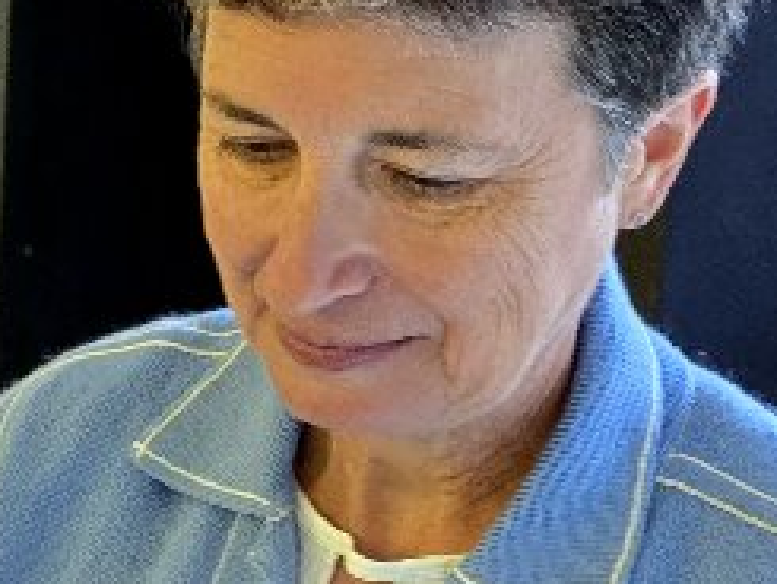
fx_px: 2111
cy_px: 717
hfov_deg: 17.2
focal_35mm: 94
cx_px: -609
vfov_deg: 15.1
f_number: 1.7
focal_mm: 6.3
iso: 500
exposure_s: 1/100
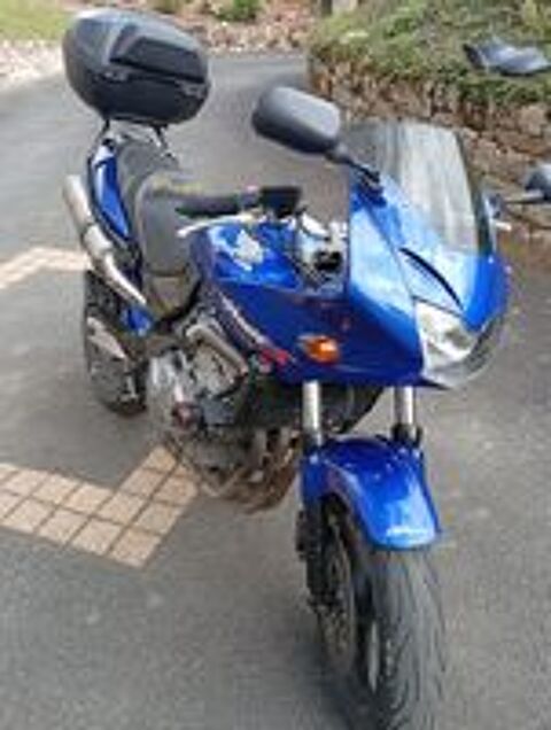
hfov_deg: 45.6
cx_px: 276
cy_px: 365
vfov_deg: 58.2
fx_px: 655
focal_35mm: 31
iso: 50
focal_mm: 3.98
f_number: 1.8
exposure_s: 1/109
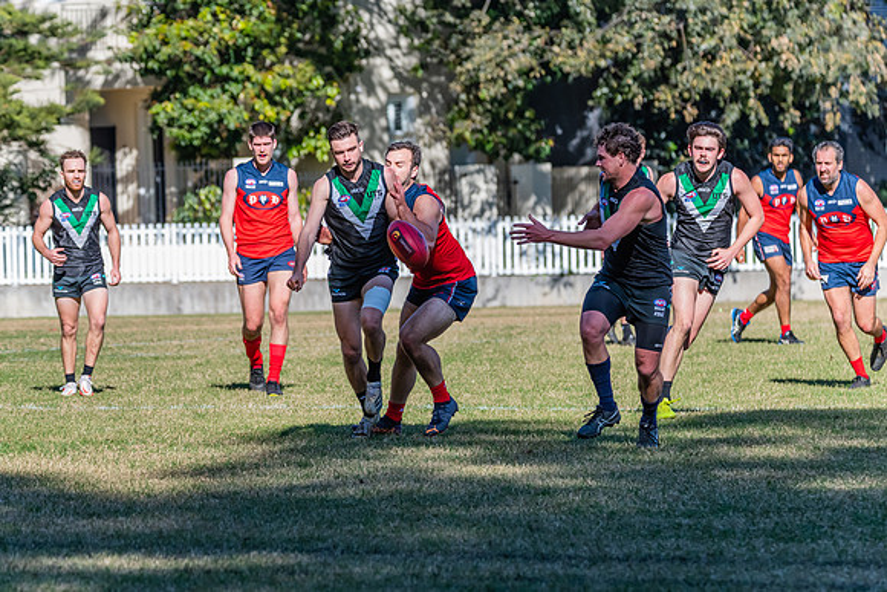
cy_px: 328
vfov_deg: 4.9
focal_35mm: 280
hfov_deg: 7.4
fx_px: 6904
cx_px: 391
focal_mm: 250
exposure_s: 1/1600
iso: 800
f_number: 8
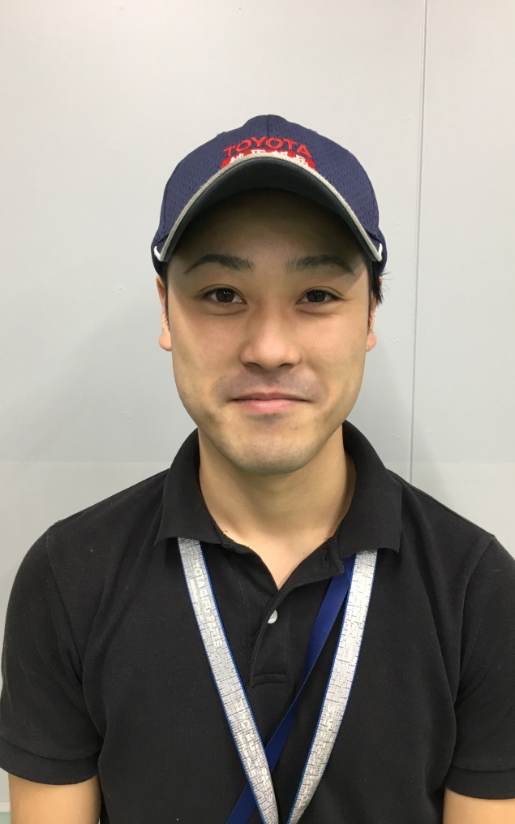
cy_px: 413
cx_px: 268
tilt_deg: -8.1
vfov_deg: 61.2
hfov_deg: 40.6
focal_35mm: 31
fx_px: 696
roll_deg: -0.1
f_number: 2.2
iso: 80
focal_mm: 4.15
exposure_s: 1/30
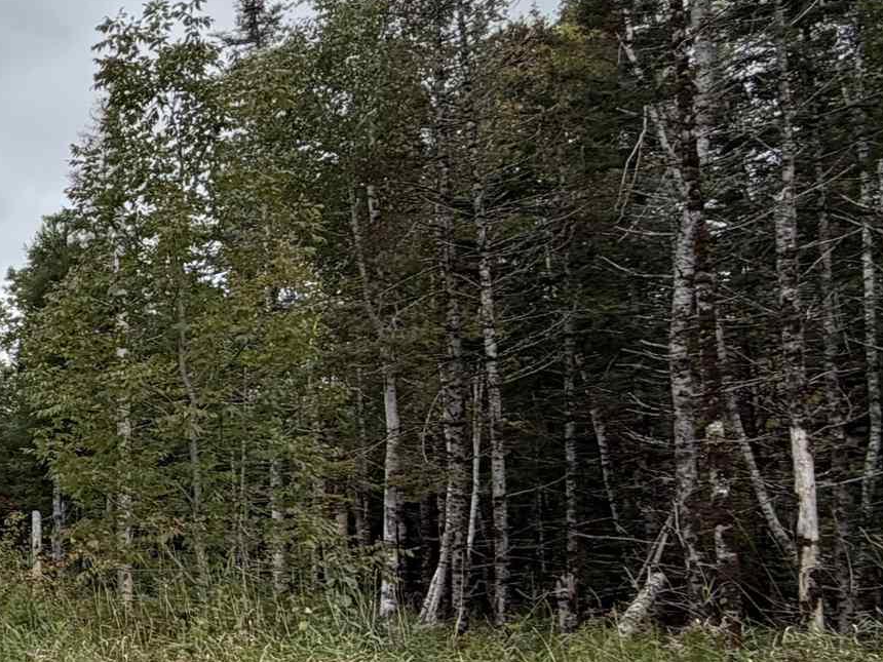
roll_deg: +0.9
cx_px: -269
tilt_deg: +4.7
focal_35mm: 50
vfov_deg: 28.8
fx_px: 1275
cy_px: 469
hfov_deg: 30.2
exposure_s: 1/770
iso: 40
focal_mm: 2.22
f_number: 2.2
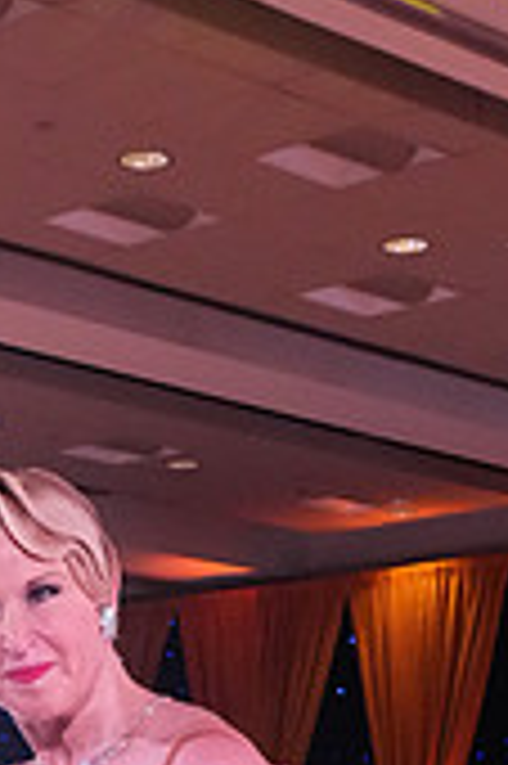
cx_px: -223
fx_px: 2609
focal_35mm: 123
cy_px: 1102
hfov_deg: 10.8
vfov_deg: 15.5
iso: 6400
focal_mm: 24
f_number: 5.6
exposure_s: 1/400
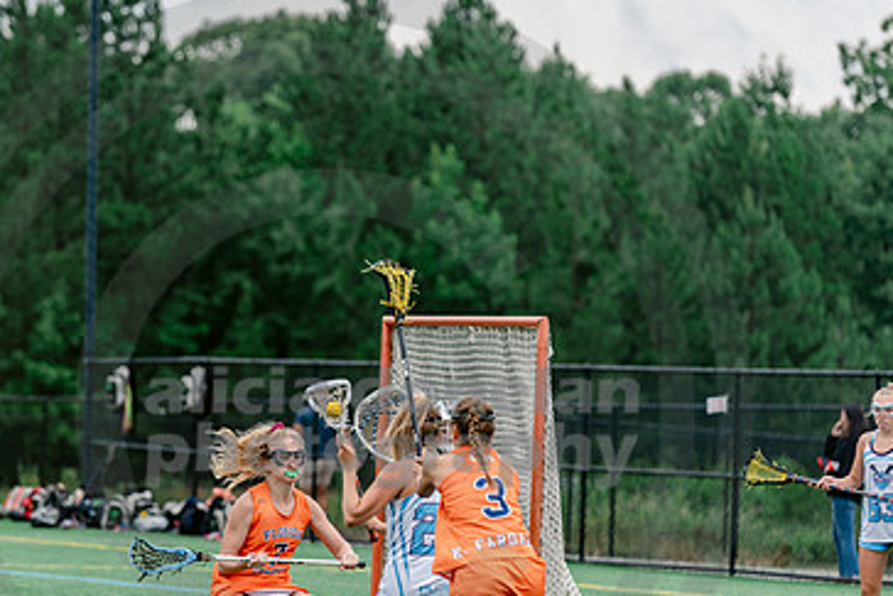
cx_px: 316
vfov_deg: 5.1
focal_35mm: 271
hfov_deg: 7.6
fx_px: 6725
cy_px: 418
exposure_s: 1/640
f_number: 3.2
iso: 250
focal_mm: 170
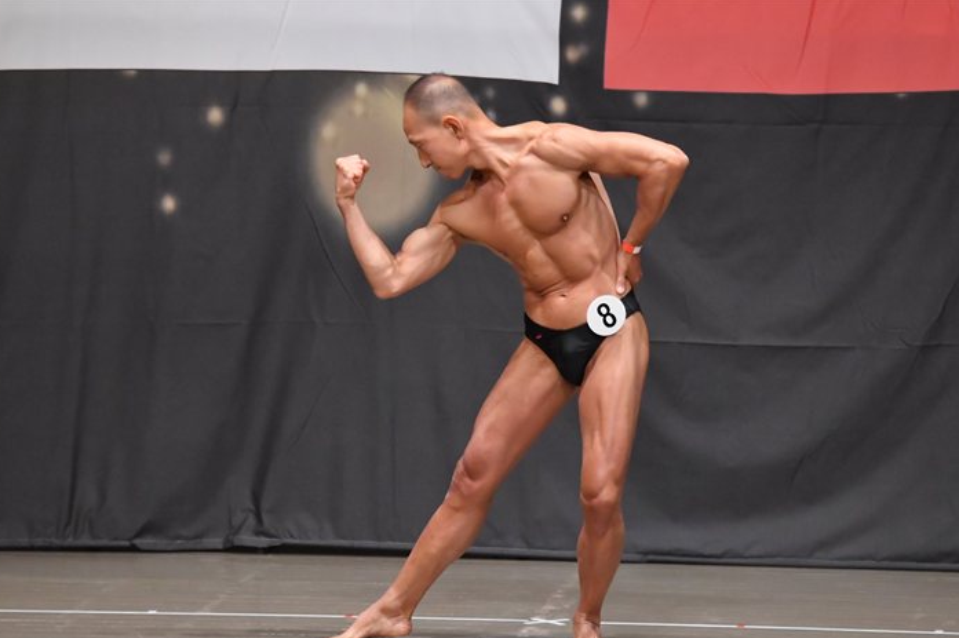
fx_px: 7560
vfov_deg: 4.8
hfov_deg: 7.3
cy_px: 353
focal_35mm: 284
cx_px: 447
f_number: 5.6
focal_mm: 170
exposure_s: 1/400
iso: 6400
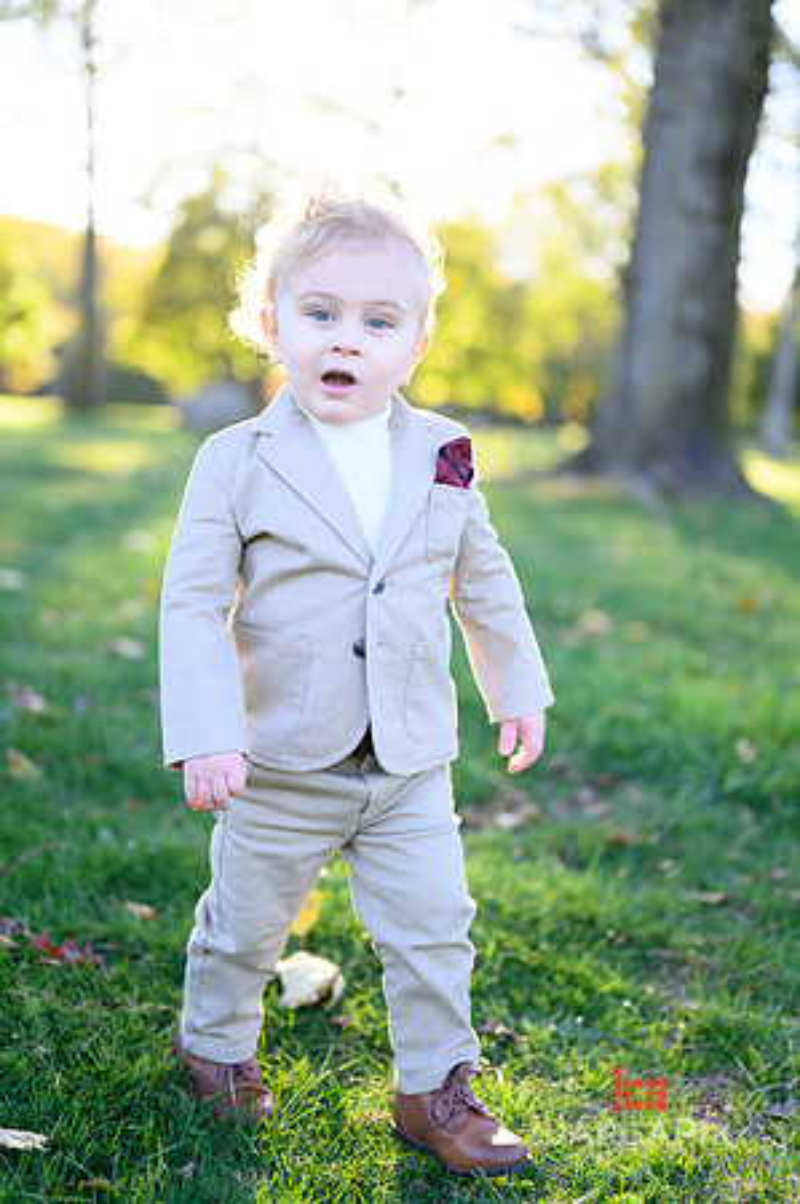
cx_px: 400
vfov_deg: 39.6
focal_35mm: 50
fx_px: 1670
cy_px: 602
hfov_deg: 26.9
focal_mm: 50
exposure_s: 1/800
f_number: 2
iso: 320
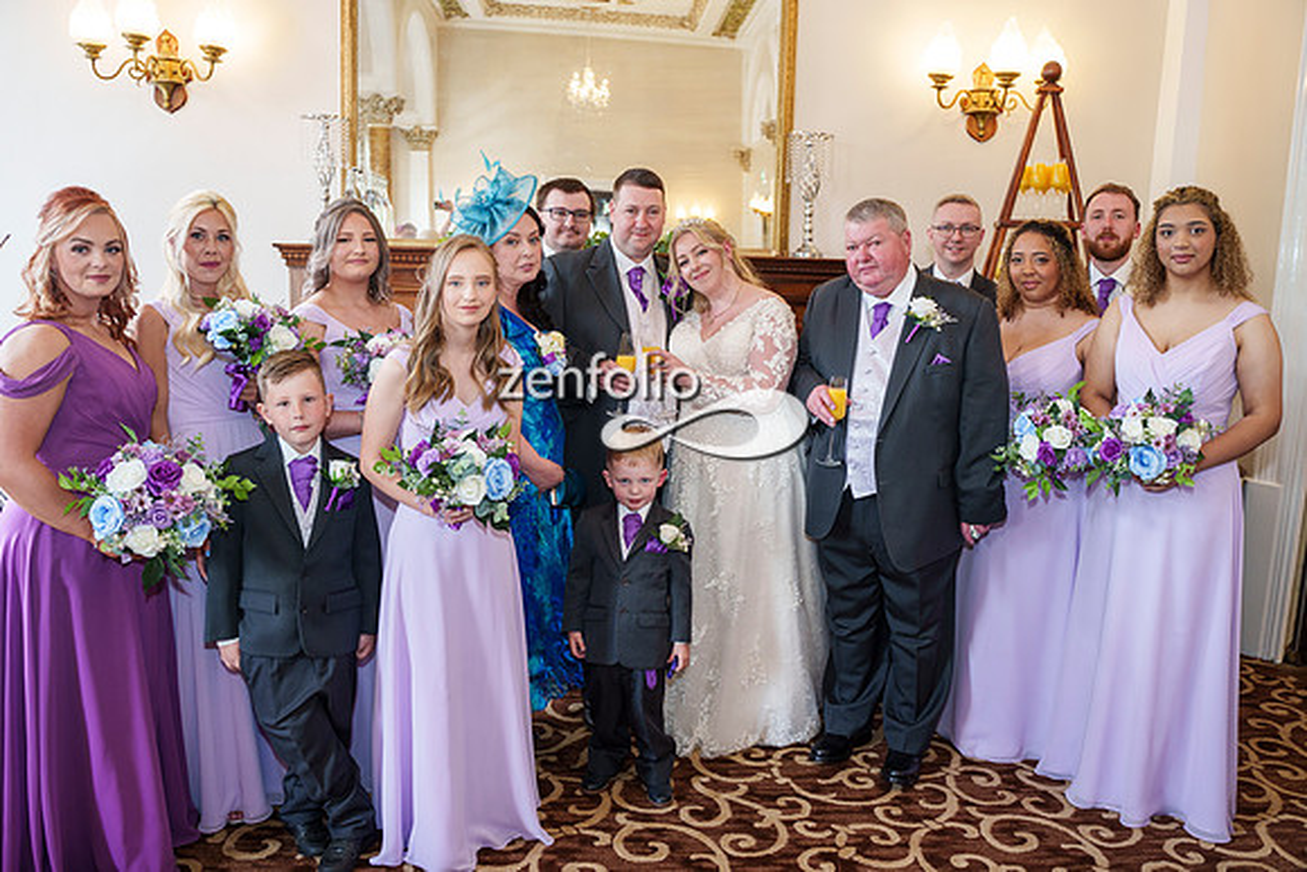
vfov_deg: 45.9
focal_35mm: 28
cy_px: 436
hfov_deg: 64.8
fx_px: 1029
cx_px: 654
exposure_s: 1/125
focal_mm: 28
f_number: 3.5
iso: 640
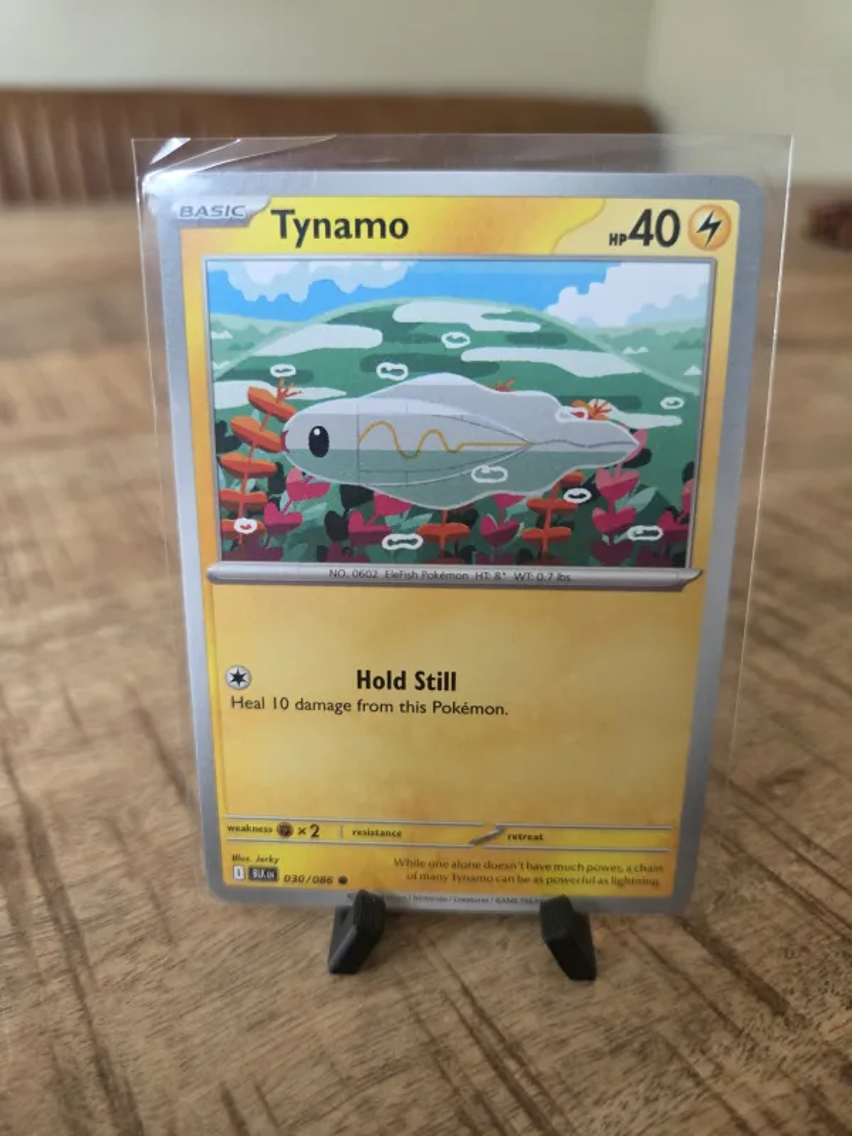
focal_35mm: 23
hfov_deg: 58.9
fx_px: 755
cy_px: 568
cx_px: 426
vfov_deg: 73.9
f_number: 1.8
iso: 500
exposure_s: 1/100
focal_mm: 5.4
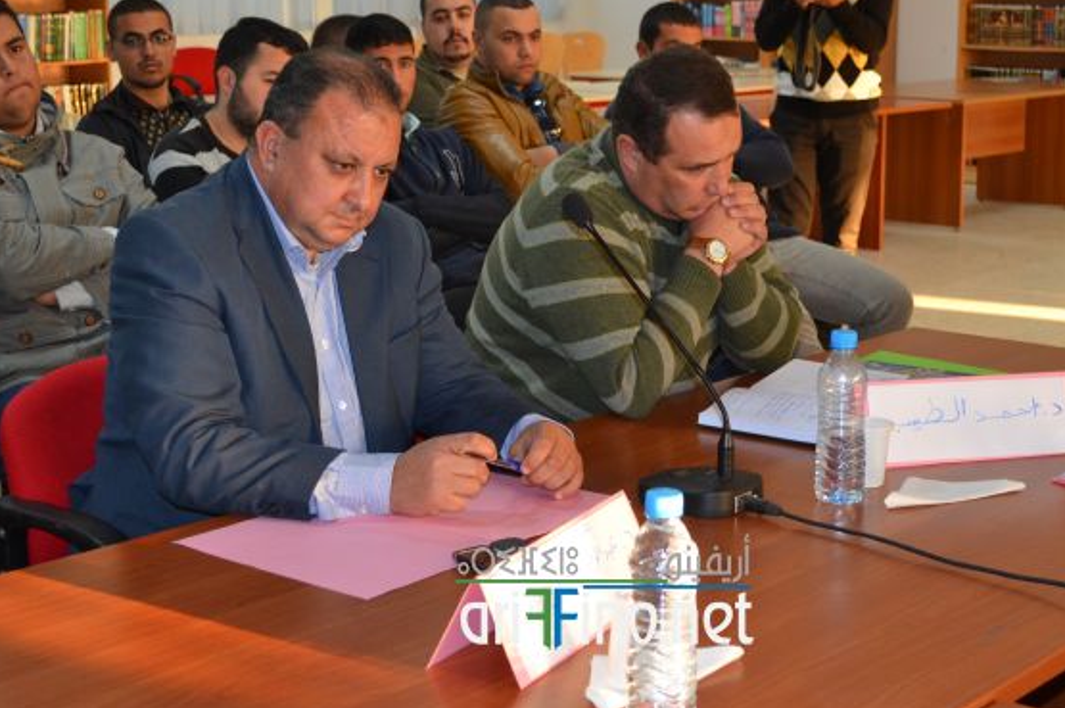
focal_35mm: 61
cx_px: 608
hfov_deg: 33.1
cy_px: 328
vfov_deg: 22.4
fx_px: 1790
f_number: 5
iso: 900
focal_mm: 35
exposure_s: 1/60
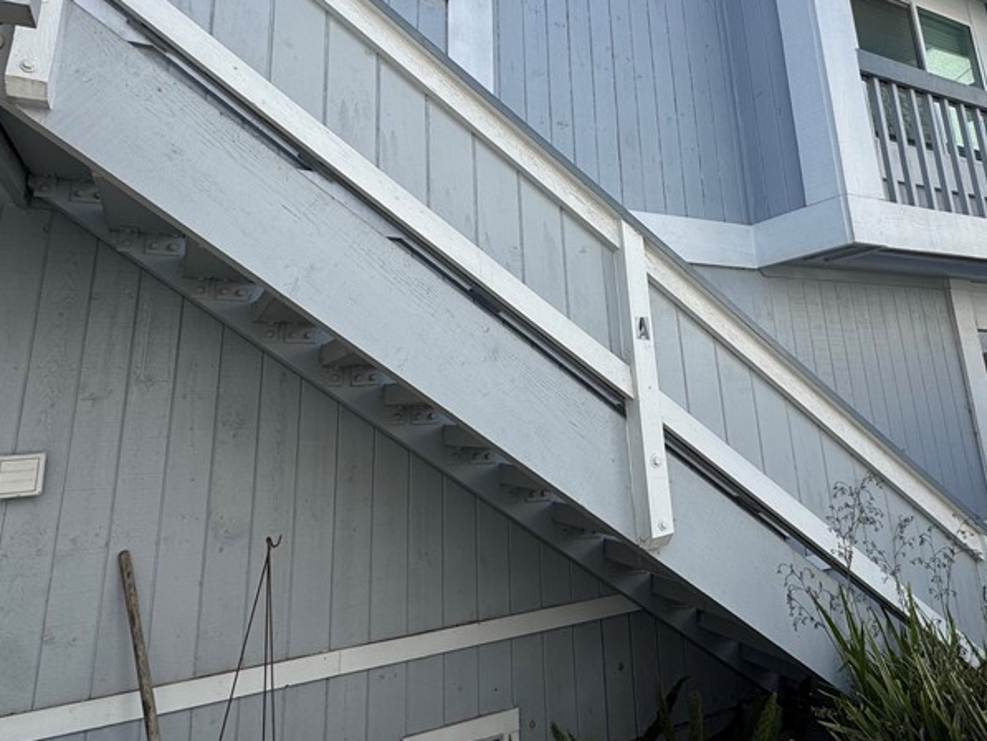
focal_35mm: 24
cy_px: 217
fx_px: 684
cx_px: 555
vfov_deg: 55.0
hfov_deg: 71.3
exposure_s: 1/1006
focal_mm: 2.22
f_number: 2.2
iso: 40
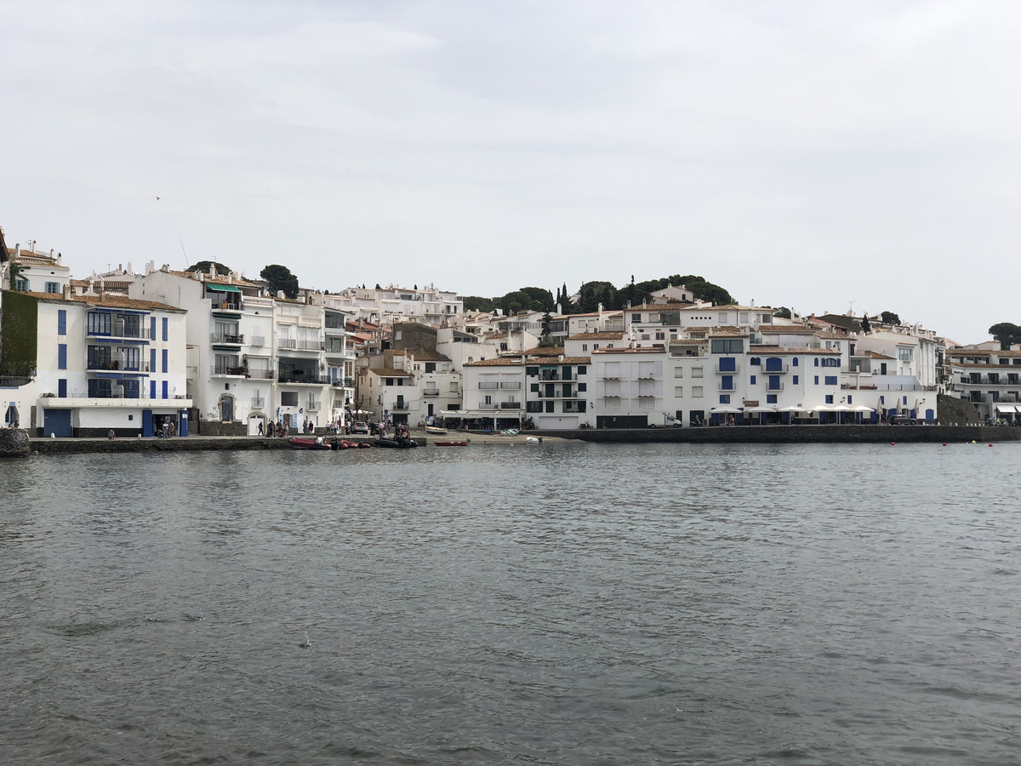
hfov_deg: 36.8
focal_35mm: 52
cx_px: 510
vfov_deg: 28.0
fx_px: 1534
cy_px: 383
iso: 16
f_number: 2.4
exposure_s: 1/1919
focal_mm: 6
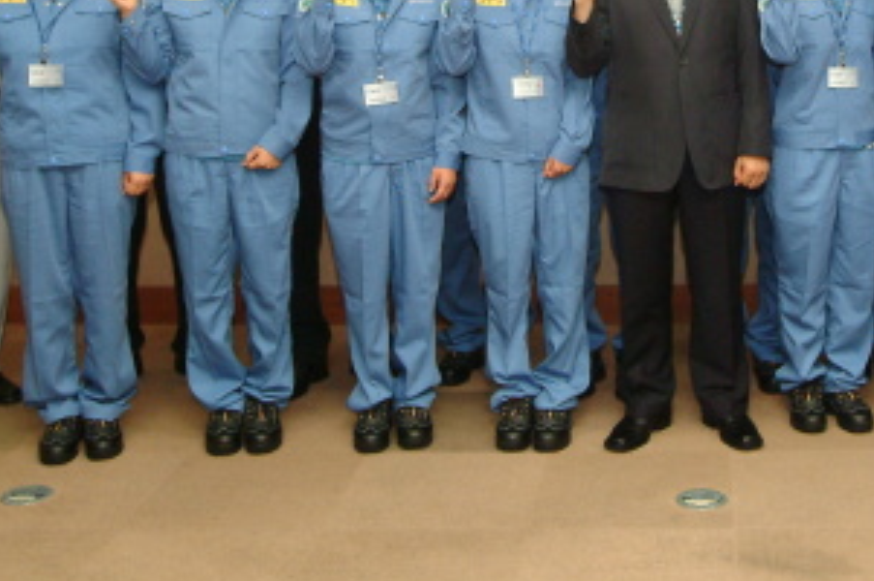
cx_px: 685
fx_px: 1336
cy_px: 19
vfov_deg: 23.6
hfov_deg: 35.2
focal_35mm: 55
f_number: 4
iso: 800
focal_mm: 17
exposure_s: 1/90
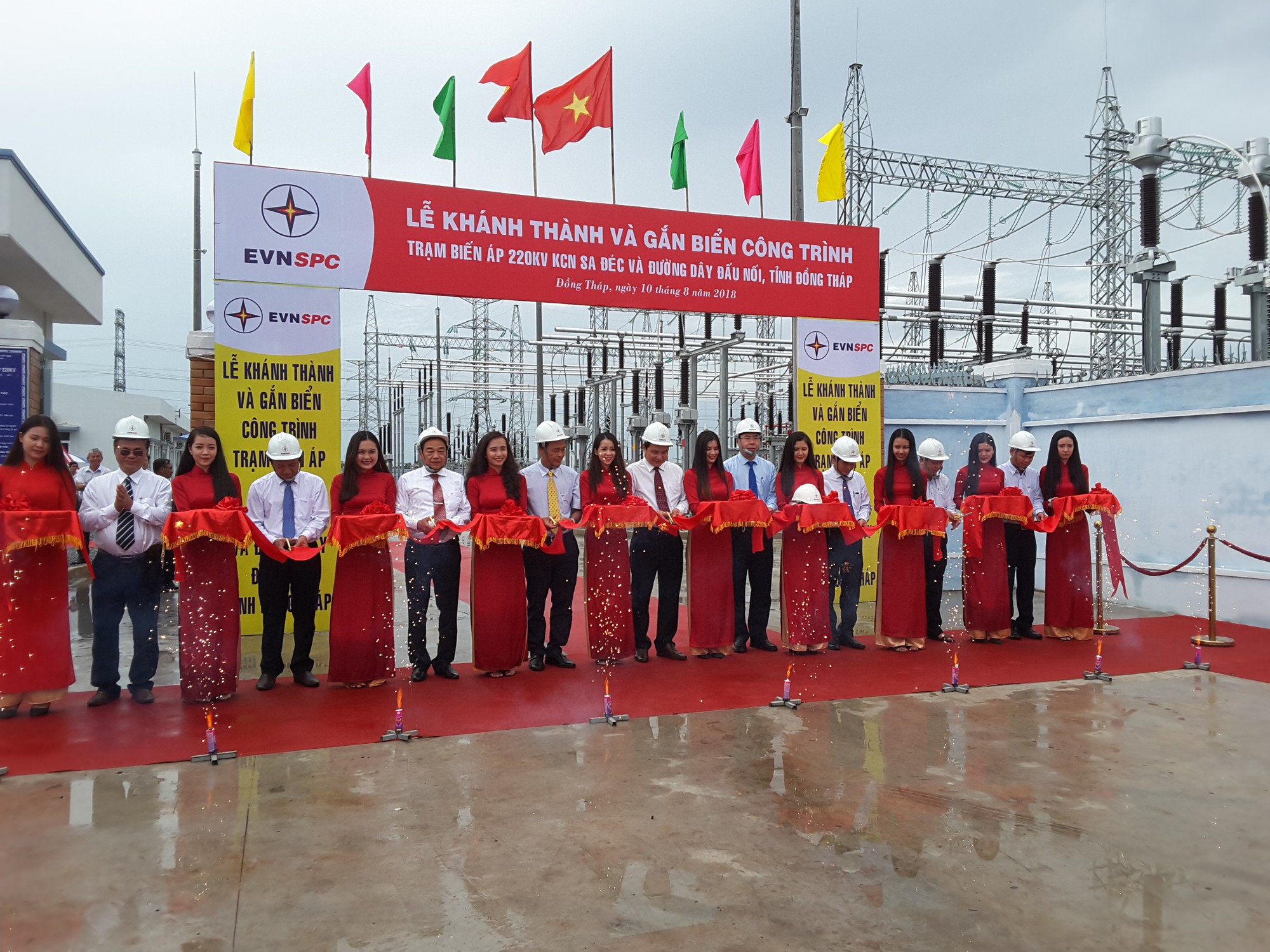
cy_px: 476
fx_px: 1137
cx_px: 635
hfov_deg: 58.4
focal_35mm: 31
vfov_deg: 45.4
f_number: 1.9
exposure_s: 1/1308
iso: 40
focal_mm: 2.9
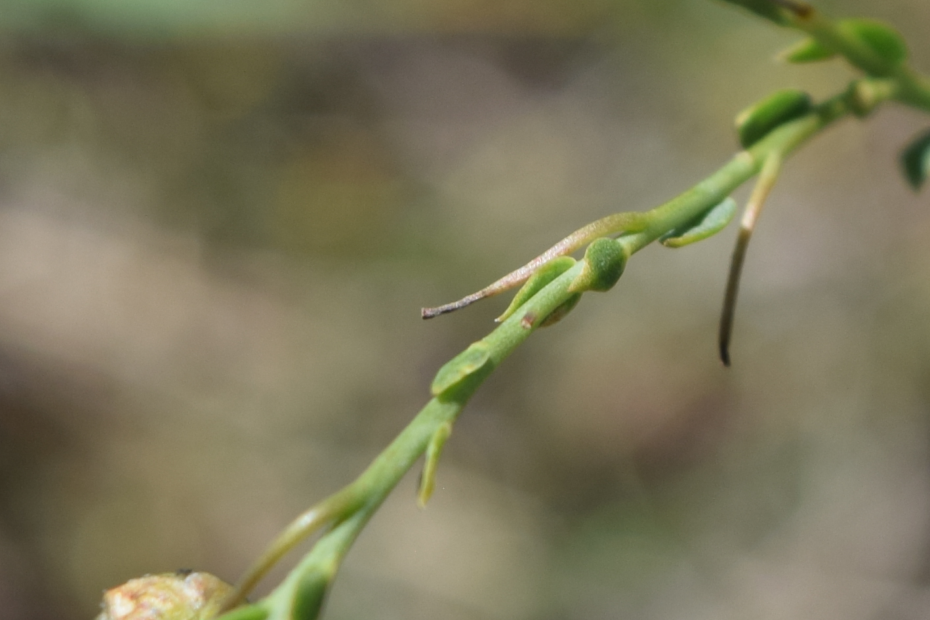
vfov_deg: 3.9
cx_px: 1370
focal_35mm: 349
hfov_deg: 5.8
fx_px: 9017
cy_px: -85
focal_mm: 55
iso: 200
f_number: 8
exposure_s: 1/500
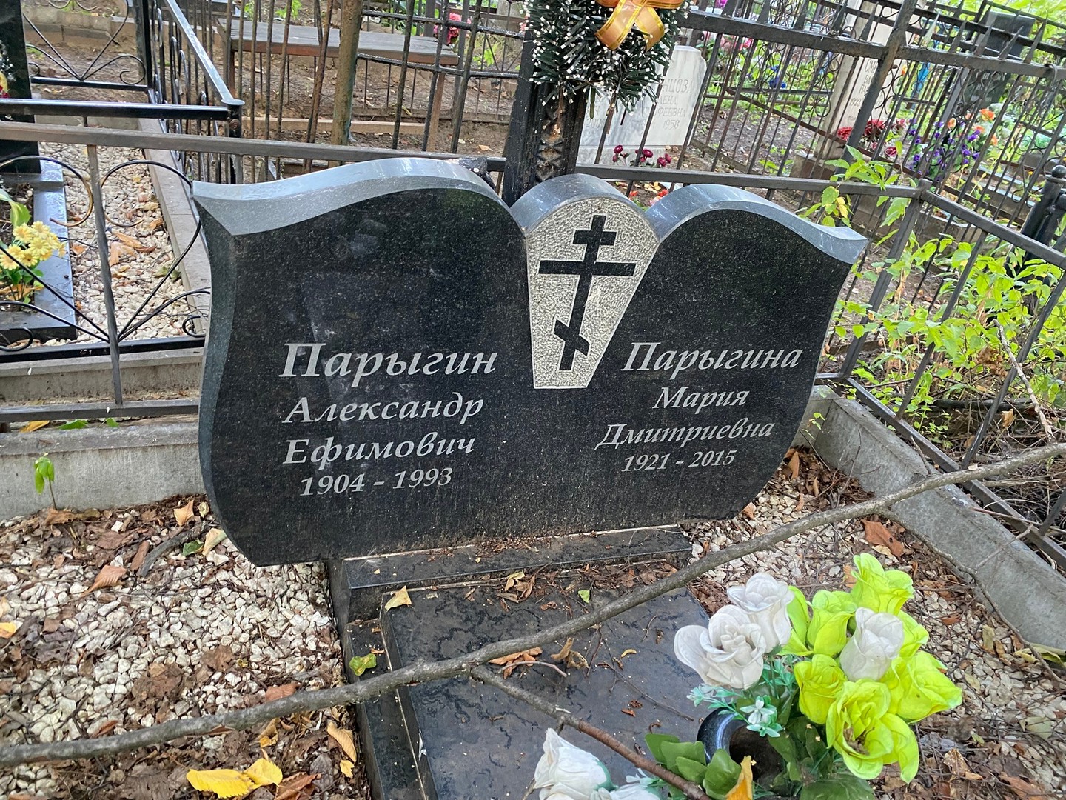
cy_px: 400
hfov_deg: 67.3
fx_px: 801
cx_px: 533
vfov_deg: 53.1
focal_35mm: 26
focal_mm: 4.25
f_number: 1.8
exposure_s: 1/60
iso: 320
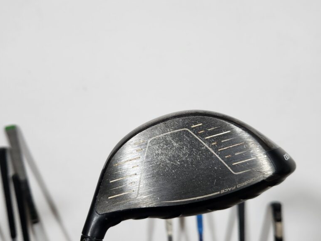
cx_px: 159
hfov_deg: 71.6
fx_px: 223
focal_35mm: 24
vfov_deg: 56.8
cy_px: 125
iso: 400
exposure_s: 1/100
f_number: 1.8
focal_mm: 5.4
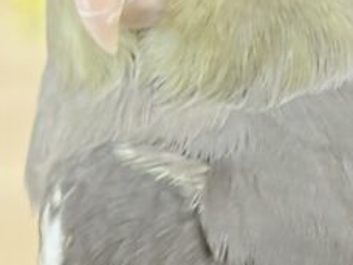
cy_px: 105
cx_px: 564
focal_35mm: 274
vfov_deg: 5.4
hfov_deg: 7.1
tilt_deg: -19.9
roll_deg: -2.6
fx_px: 2794
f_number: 1.6
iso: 80
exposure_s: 1/50
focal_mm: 5.96
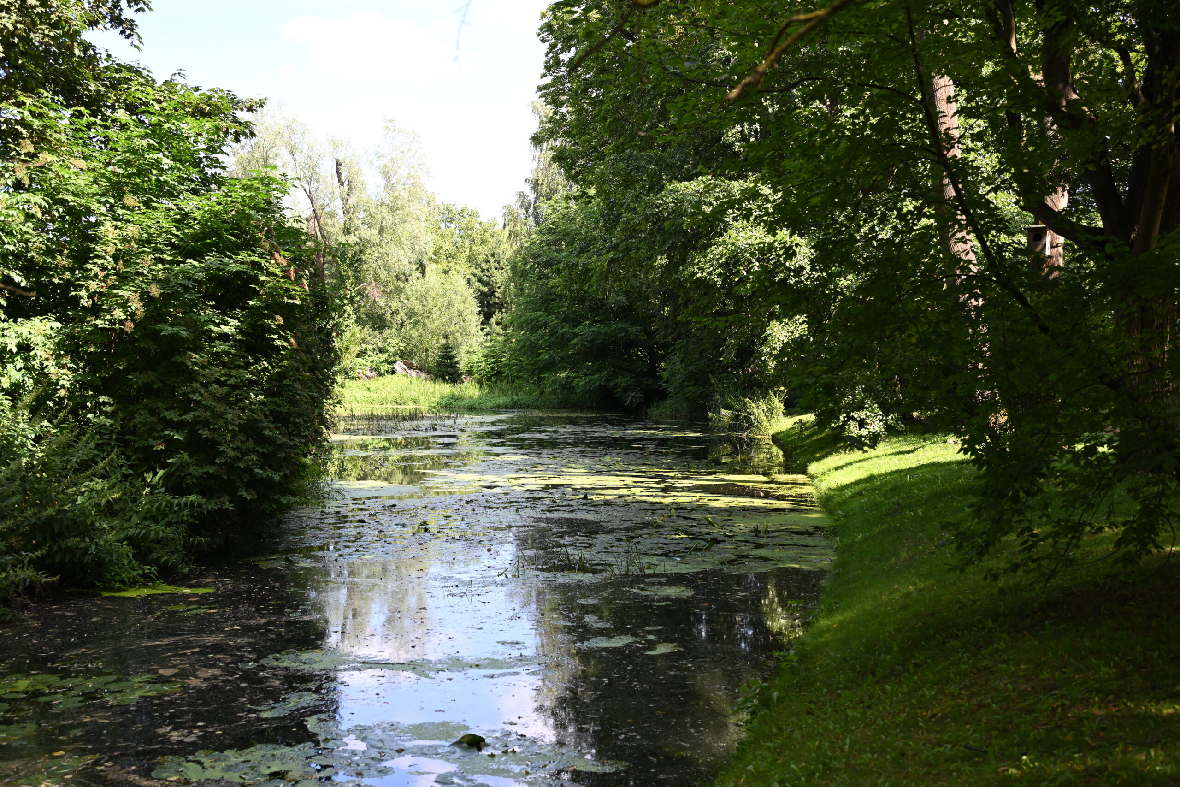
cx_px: 590
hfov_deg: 46.4
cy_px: 394
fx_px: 1377
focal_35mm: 42
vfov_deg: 31.9
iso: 64
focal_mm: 42
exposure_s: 1/125
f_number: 4
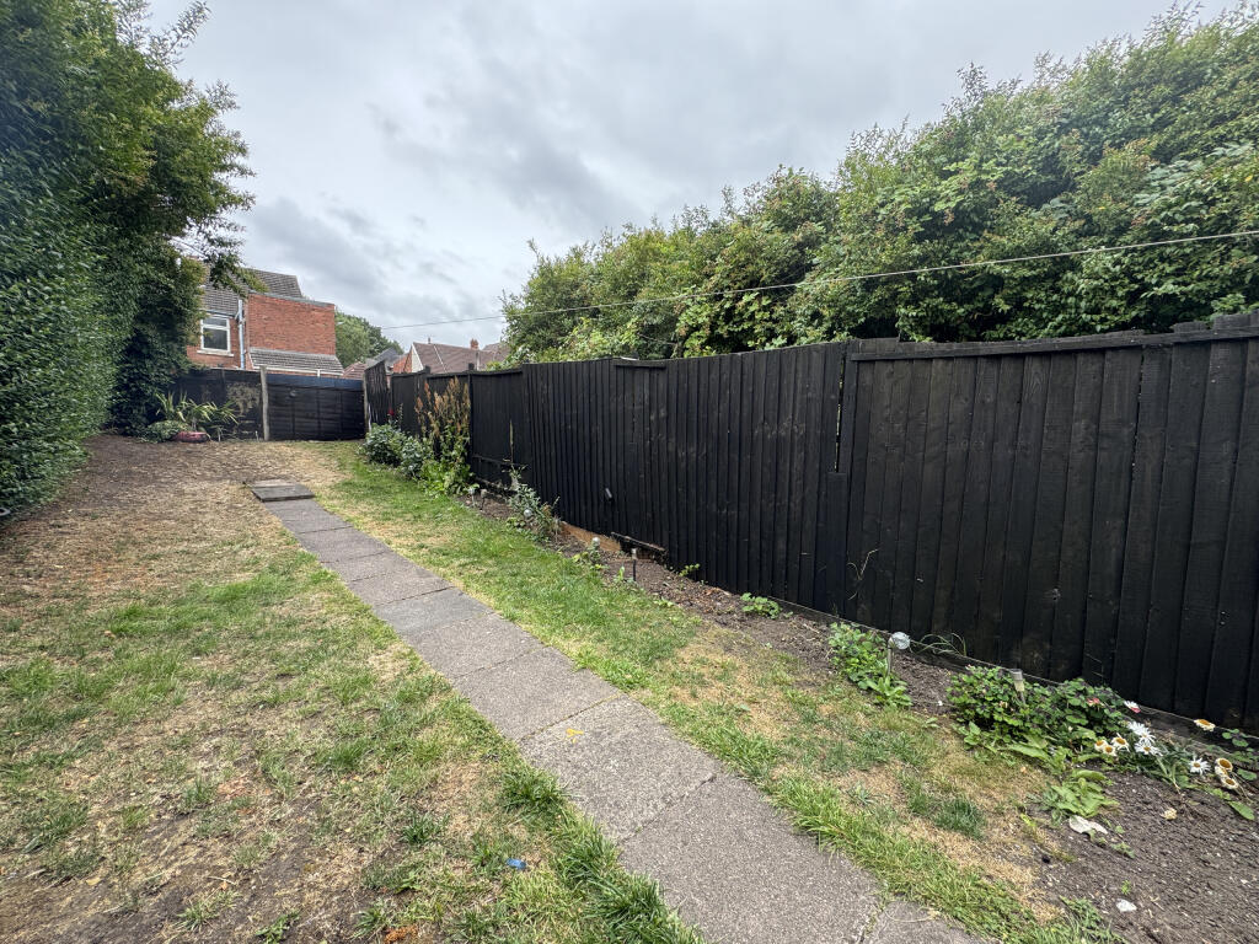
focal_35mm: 14
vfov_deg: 85.7
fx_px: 509
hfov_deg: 102.1
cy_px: 472
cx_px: 630
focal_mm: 2.22
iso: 50
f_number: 2.2
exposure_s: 1/99
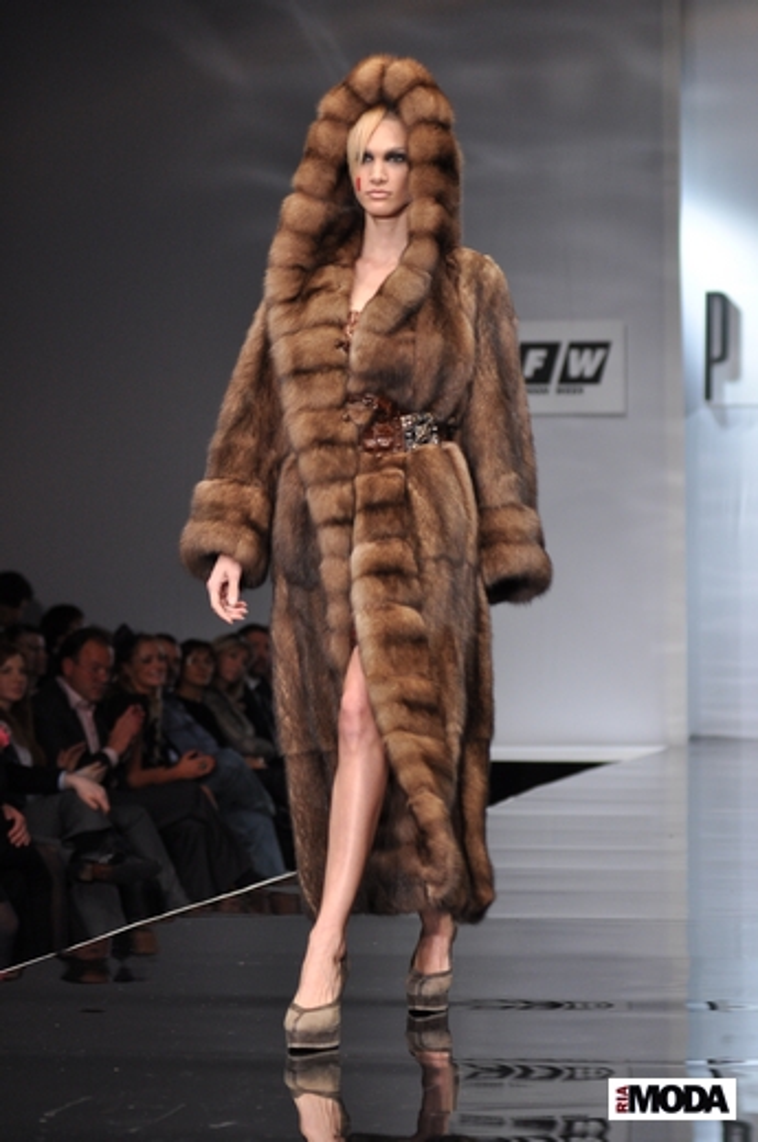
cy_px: 571
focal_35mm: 120
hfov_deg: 11.4
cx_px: 379
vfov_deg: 17.1
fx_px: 3802
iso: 640
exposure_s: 1/200
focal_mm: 80
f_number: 3.5
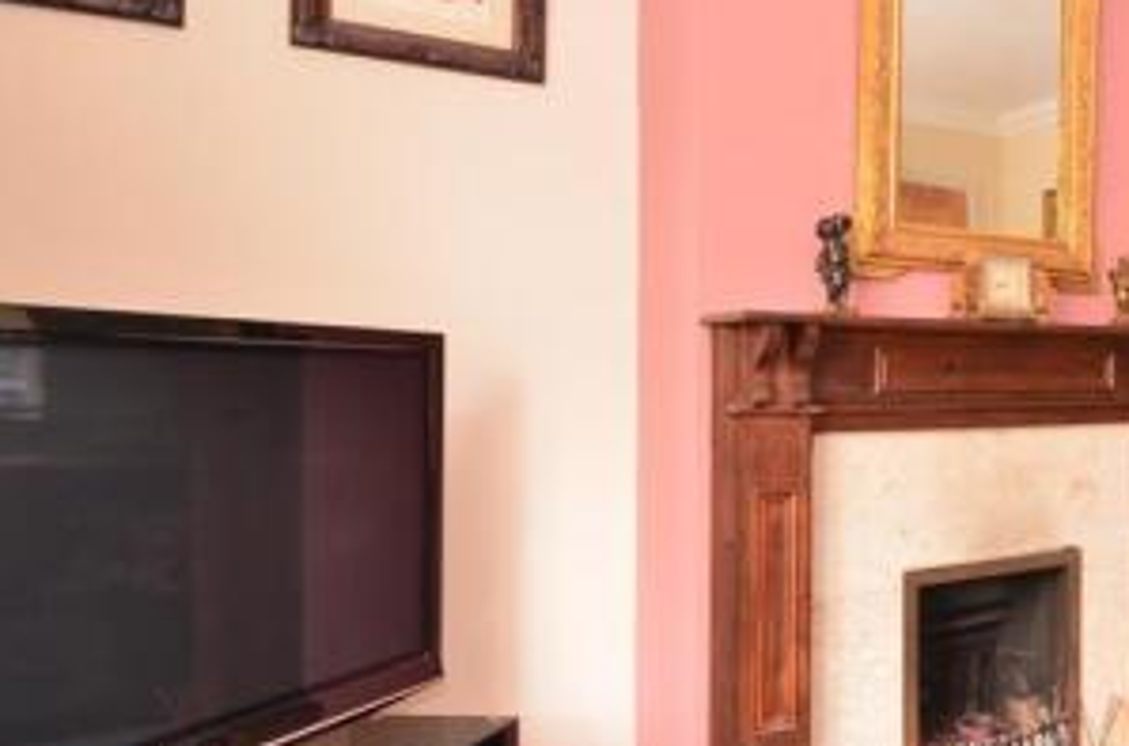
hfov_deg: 46.0
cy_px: 352
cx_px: 1178
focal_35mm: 33
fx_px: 1032
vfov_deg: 39.7
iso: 640
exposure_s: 1.3
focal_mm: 10
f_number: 9
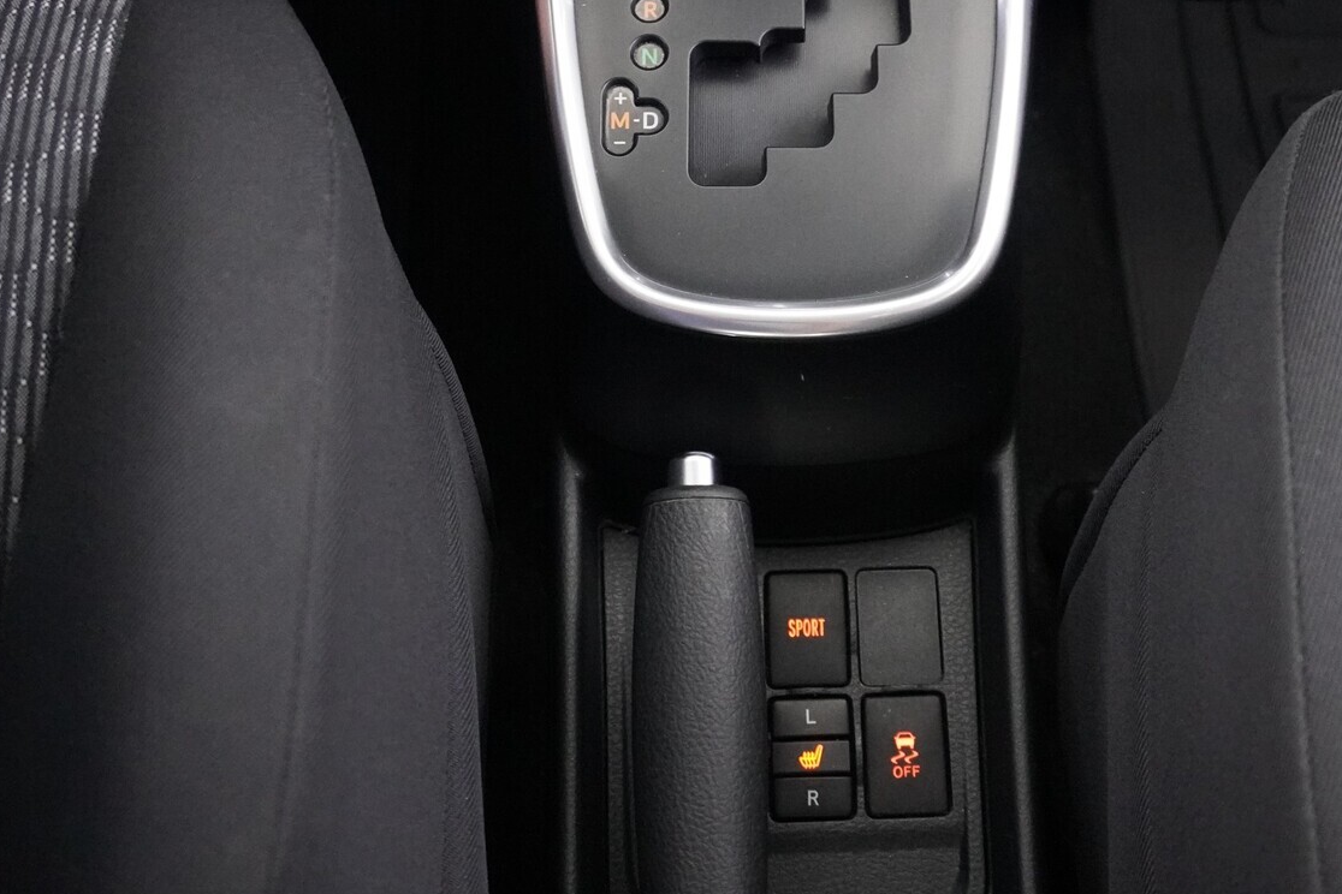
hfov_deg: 42.5
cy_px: 282
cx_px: 865
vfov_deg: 29.2
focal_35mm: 46
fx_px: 1704
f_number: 4
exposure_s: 1/15
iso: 6400
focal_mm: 21
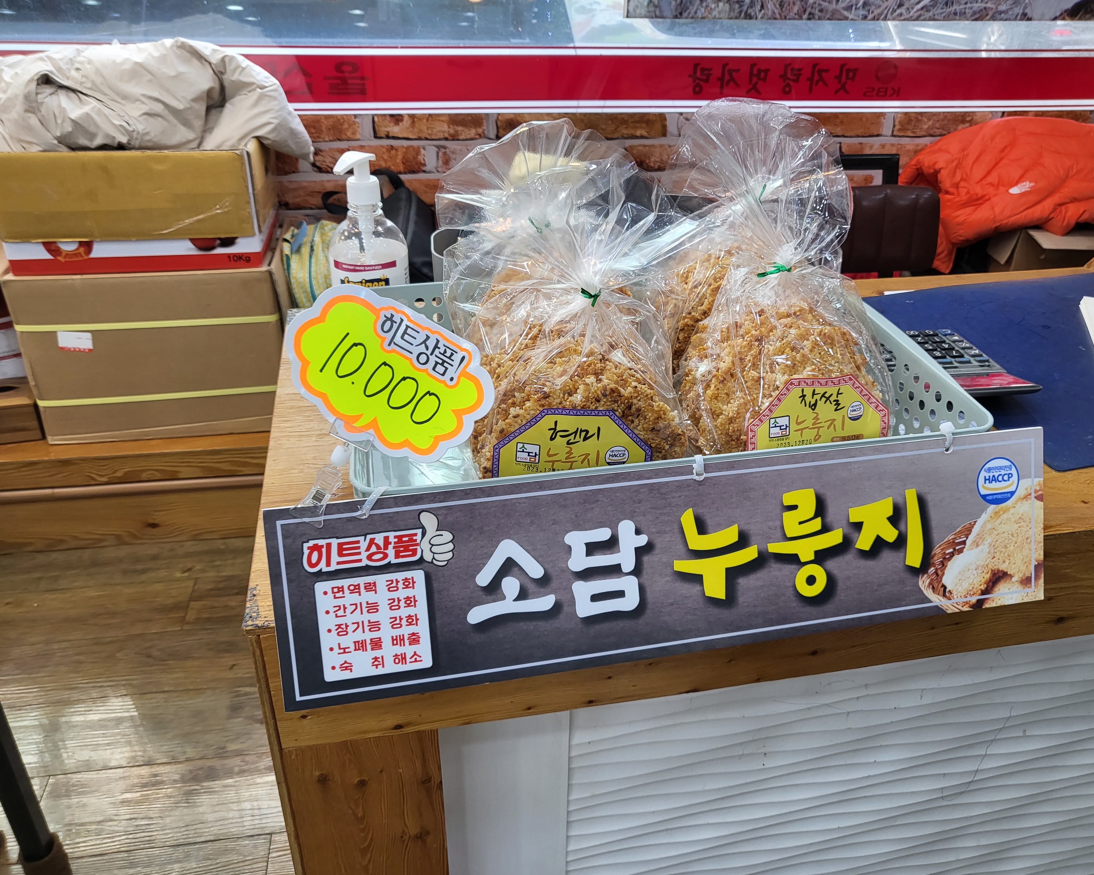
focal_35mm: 28
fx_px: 907
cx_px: 580
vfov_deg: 51.5
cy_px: 429
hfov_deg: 62.2
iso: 100
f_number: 1.8
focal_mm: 4.25
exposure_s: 1/120
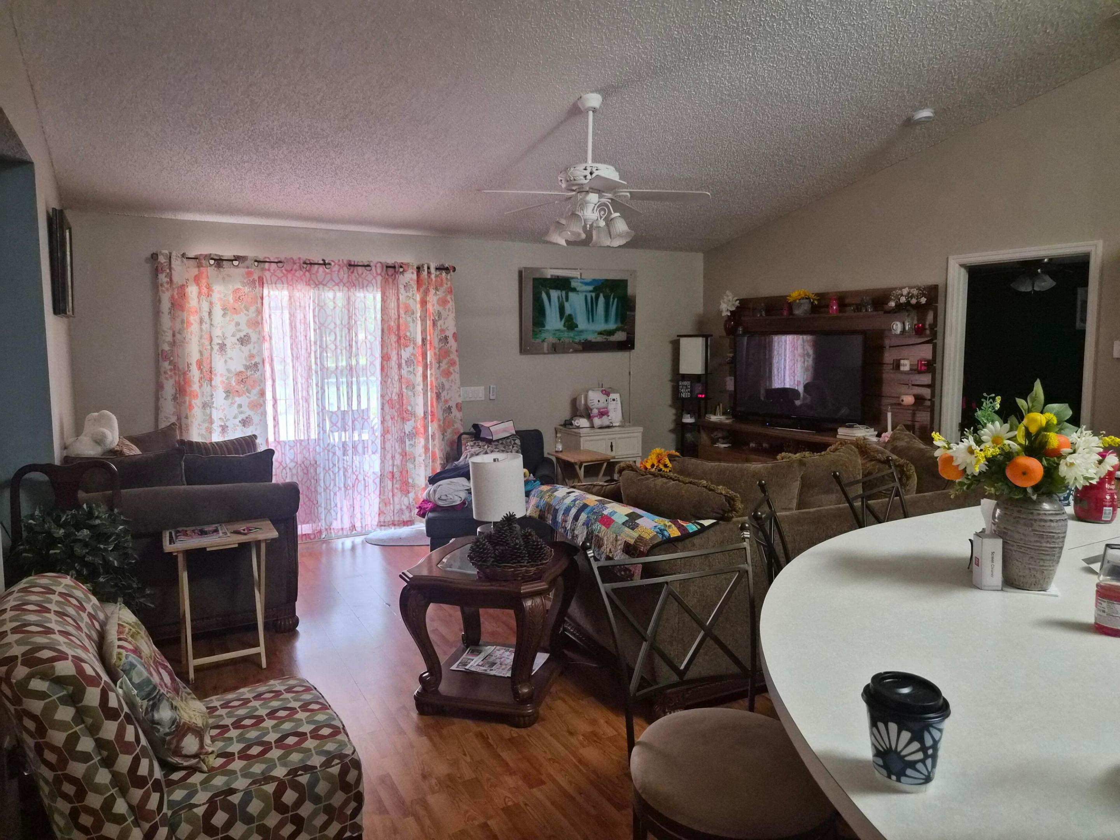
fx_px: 744
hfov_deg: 73.9
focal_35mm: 23
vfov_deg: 58.9
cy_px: 420
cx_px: 560
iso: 800
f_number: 1.8
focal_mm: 5.4
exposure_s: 1/120
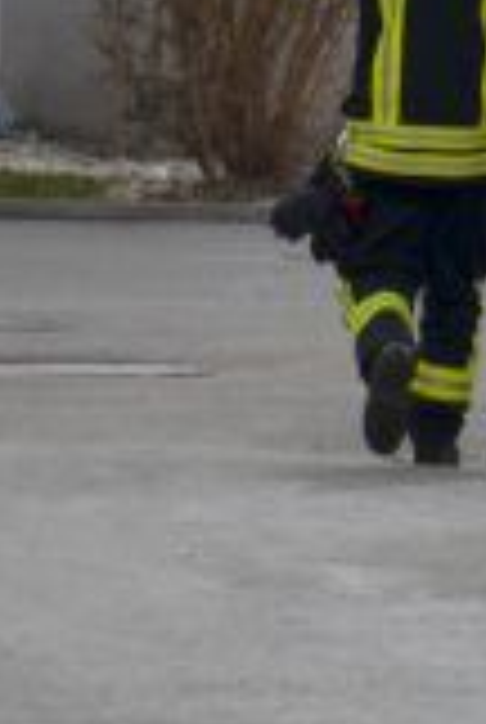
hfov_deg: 2.7
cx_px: 1017
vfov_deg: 4.0
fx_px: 10323
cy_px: 121
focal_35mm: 512
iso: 140
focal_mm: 85
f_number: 8
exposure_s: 1/250
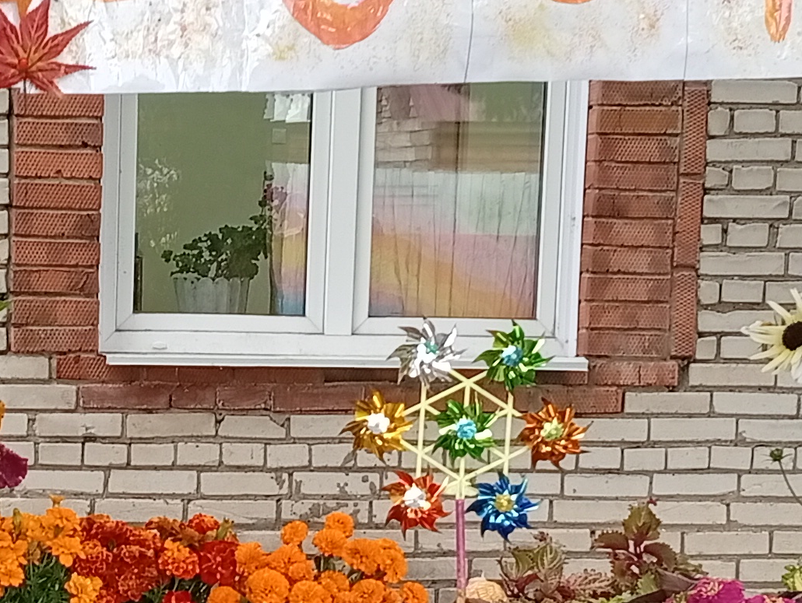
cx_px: 136
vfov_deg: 13.7
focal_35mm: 107
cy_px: 573
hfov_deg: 18.2
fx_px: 2482
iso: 128
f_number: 1.8
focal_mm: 3.98
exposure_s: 1/50
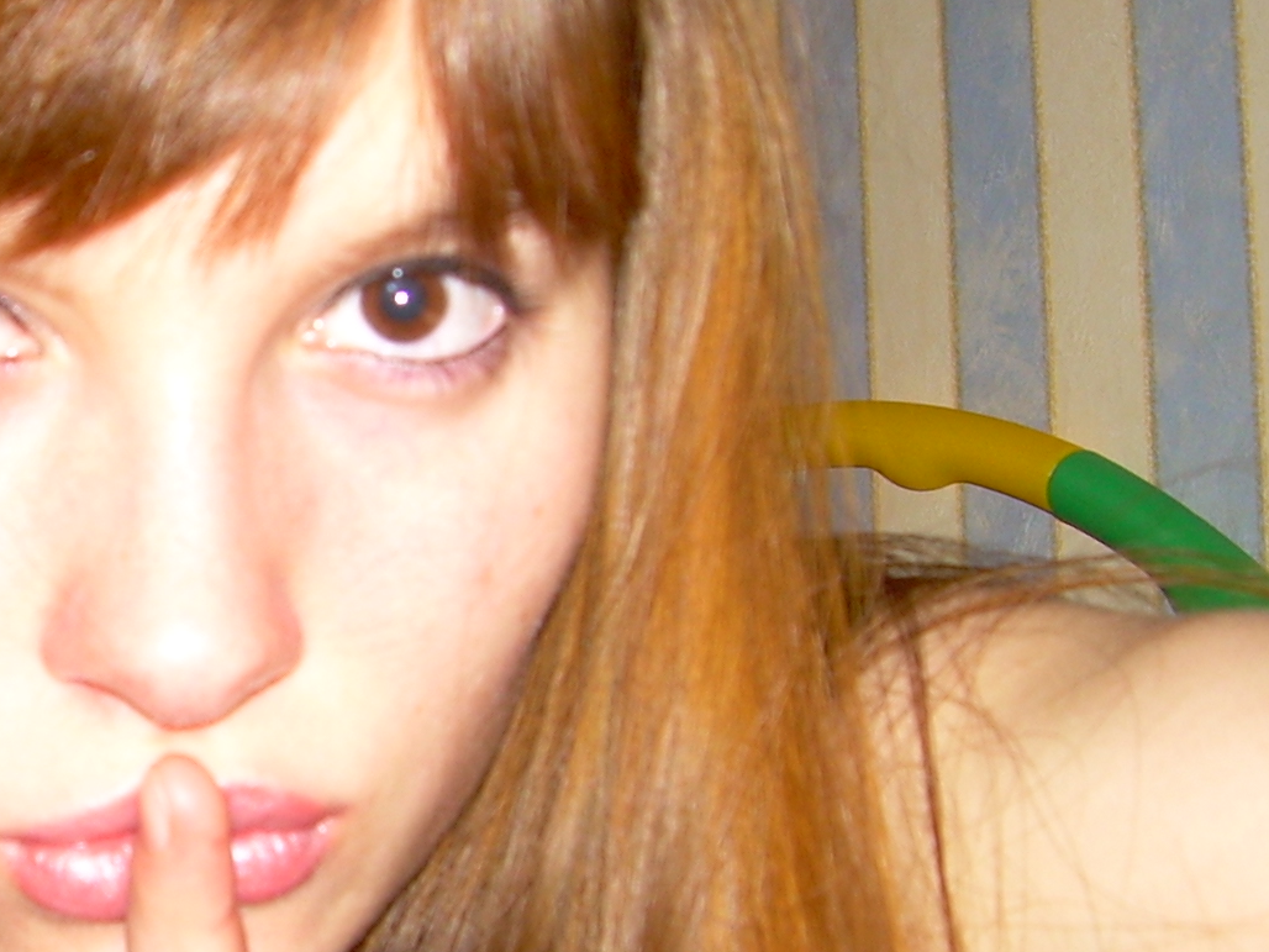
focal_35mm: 84
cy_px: 580
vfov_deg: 17.6
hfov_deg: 22.8
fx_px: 3079
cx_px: 154
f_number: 2.8
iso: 50
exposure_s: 1/60
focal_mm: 6.3
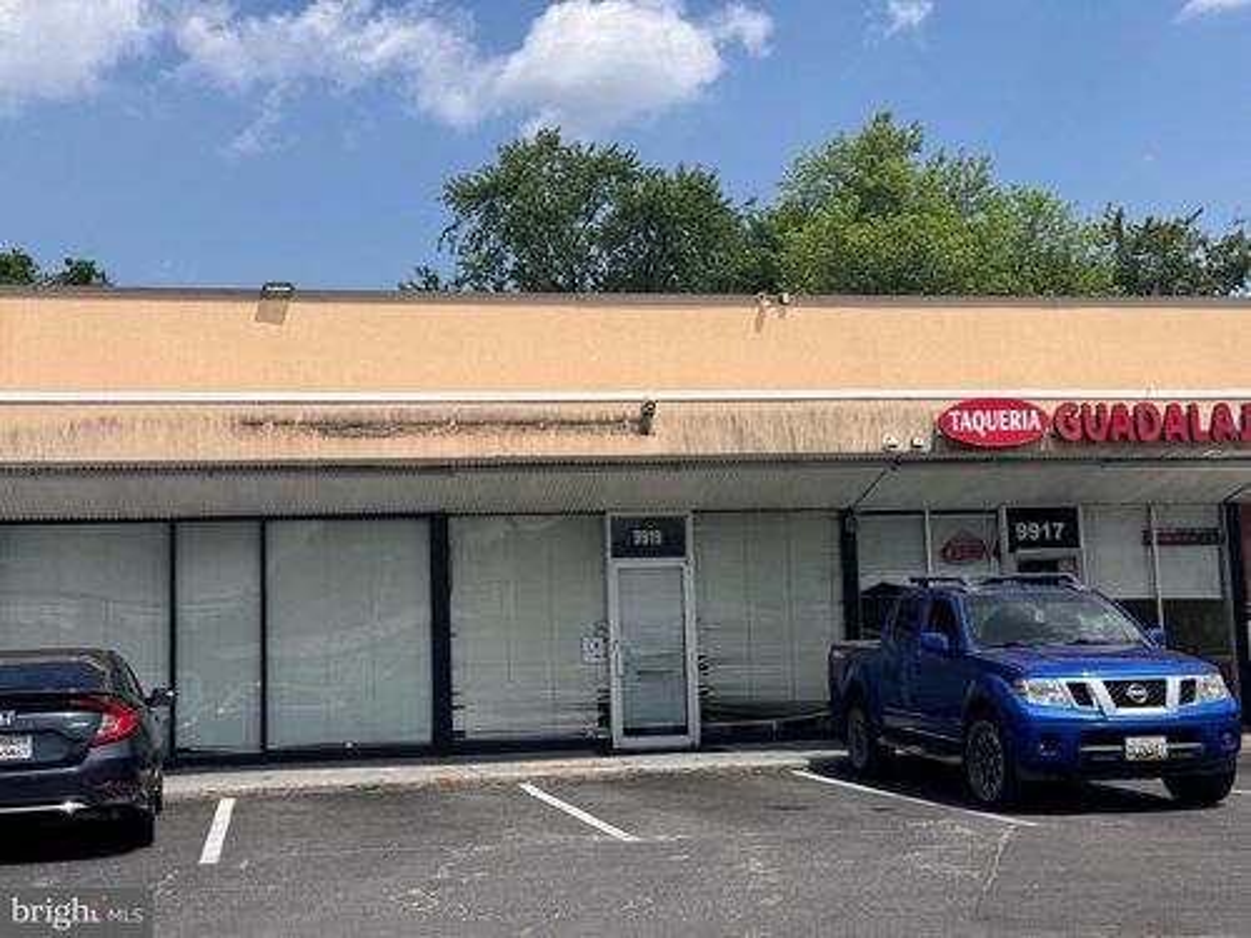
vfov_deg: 30.3
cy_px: 469
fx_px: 1735
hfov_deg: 39.7
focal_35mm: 48
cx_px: 626
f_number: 1.78
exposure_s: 1/6410
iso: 64
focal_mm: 6.76
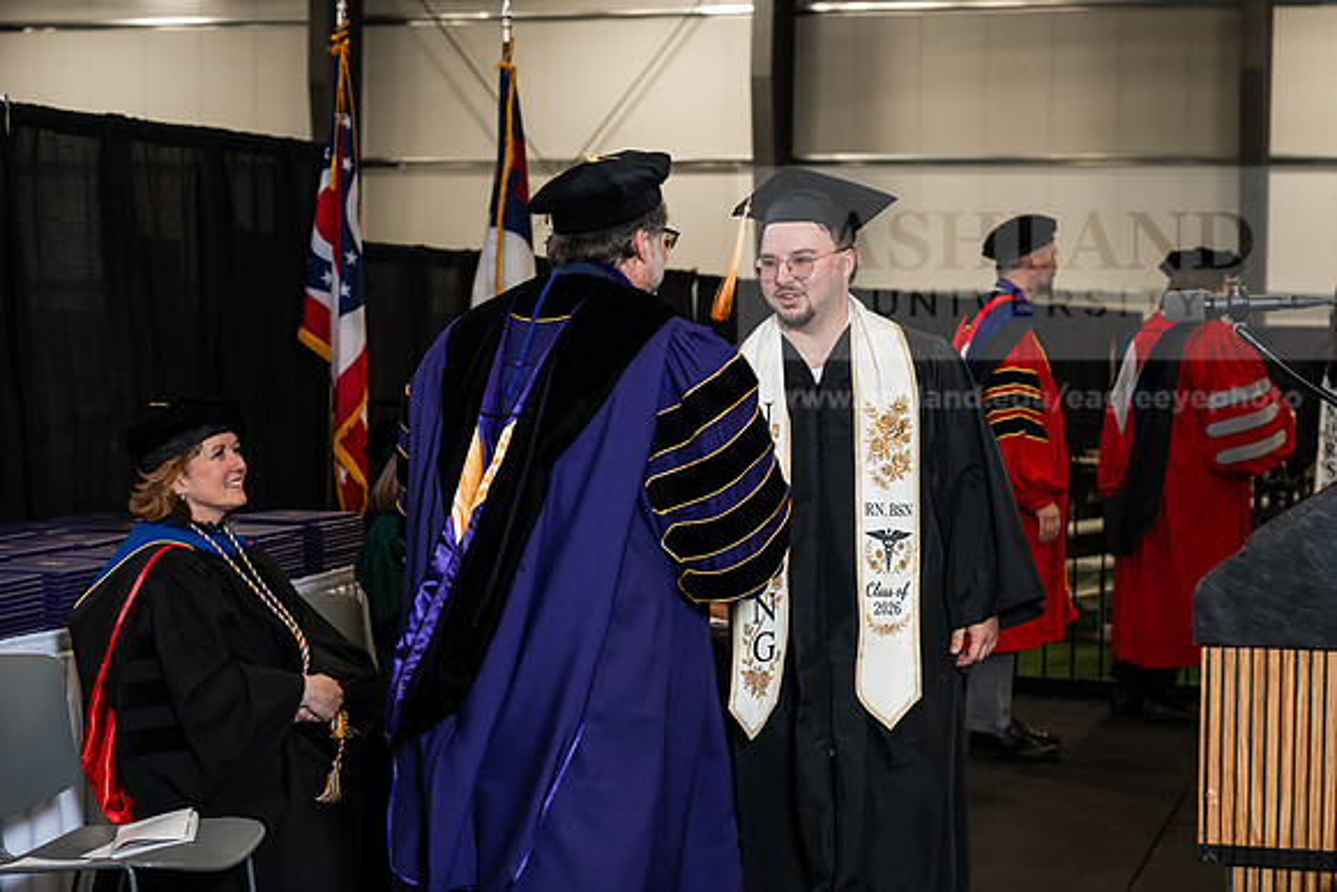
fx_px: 2600
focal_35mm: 70
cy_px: 446
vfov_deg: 19.5
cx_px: 668
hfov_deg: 28.8
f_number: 5
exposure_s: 1/200
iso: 1250
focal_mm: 70
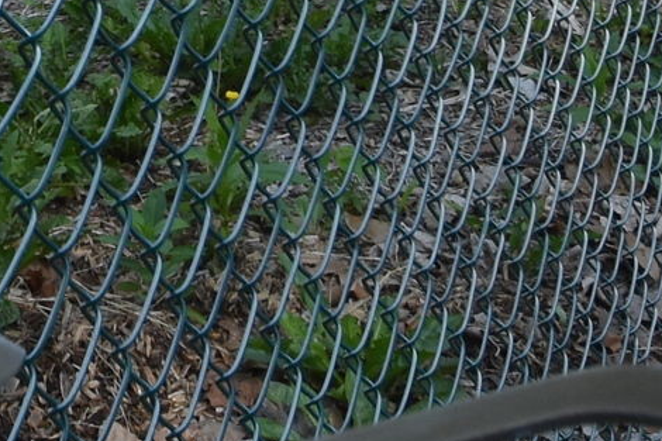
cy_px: -578
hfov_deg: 19.7
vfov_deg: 11.7
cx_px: -115
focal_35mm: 98
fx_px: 1801
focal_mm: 10
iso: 200
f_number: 9
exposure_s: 1/320
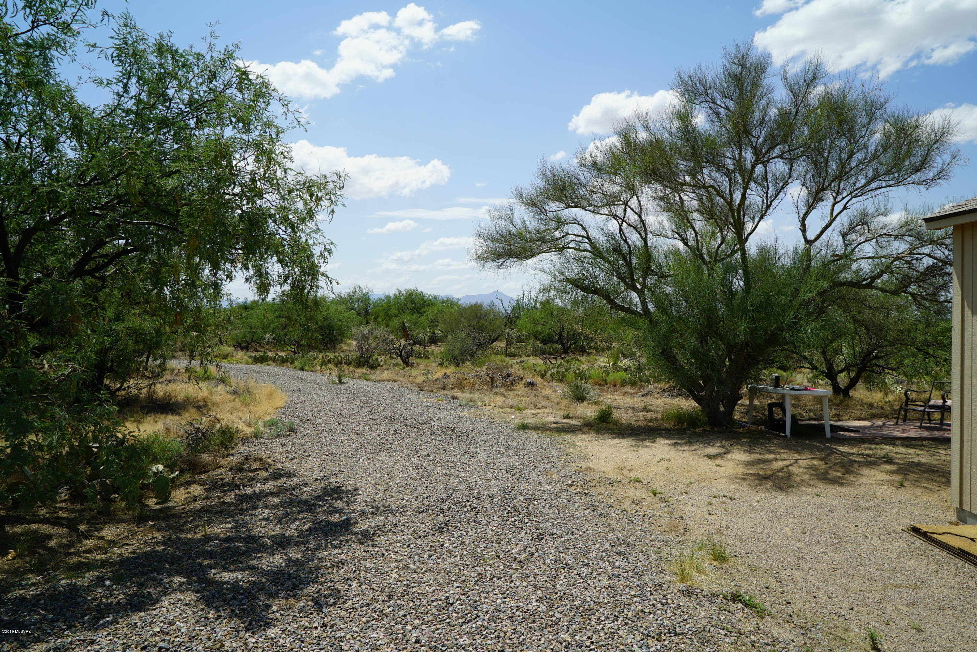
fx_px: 652
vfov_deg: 53.2
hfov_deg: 73.7
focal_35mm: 24
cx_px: 488
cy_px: 326
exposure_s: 1/125
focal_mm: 24
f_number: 14
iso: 100
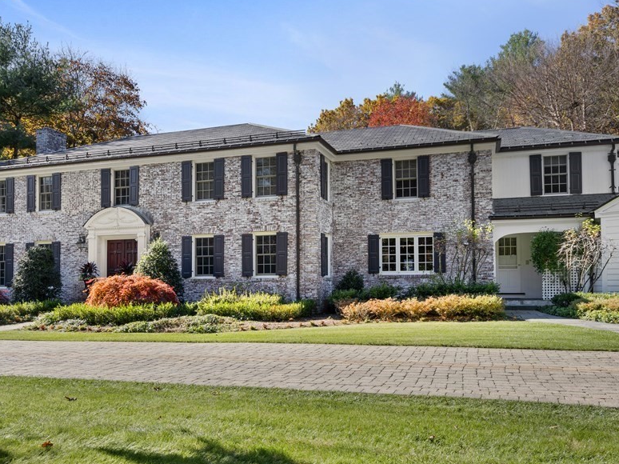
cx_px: 312
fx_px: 501
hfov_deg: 63.5
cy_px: 237
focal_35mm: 28
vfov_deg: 49.7
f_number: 8
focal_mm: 22
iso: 100
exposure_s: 1/100
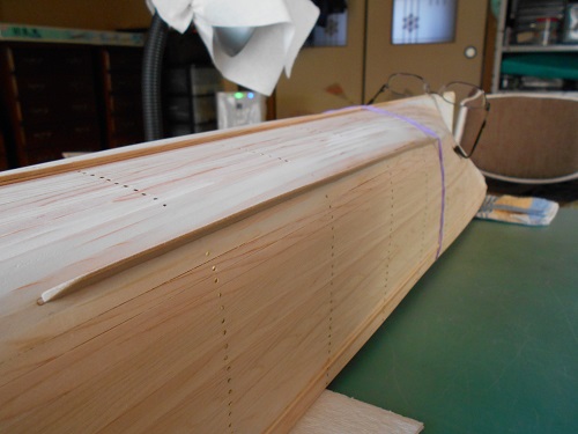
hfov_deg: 60.0
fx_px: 501
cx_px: 289
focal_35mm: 30
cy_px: 217
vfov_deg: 46.8
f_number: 3.4
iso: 320
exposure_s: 1/30
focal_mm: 5.1
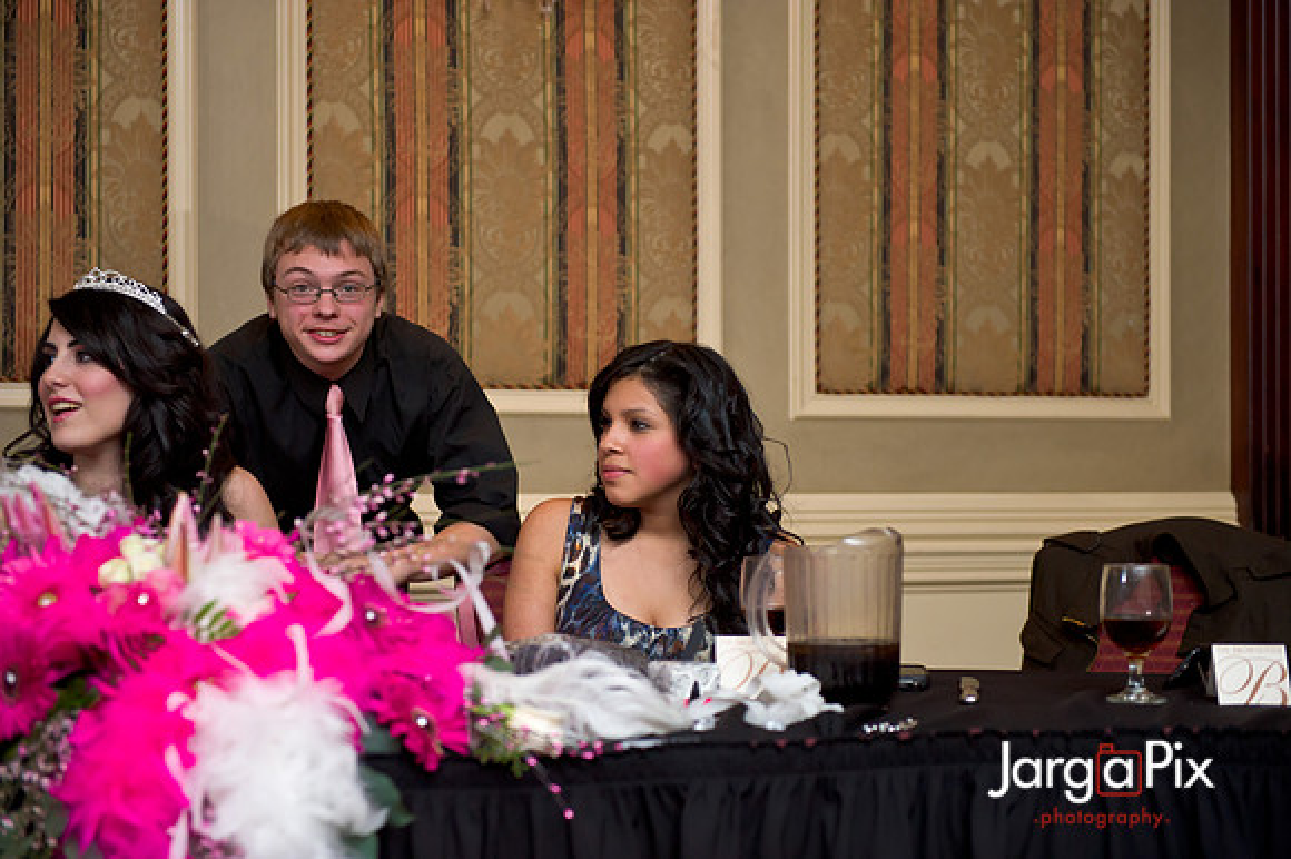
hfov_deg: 28.9
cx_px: 646
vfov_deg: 19.4
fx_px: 2509
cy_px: 430
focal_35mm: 70
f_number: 3.2
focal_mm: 70
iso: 1600
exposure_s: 1/125
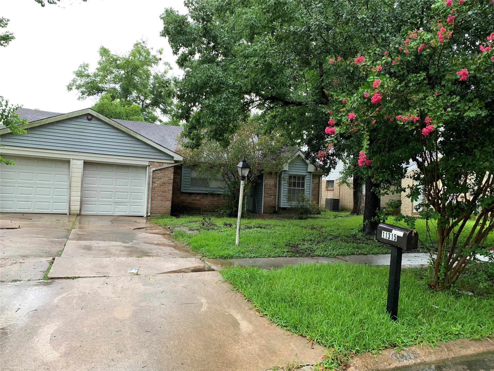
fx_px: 371
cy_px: 186
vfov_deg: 53.1
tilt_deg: -1.2
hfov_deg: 67.3
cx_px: 247
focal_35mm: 26
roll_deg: -1.9
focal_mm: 4.25
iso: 100
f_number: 1.8
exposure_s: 1/119
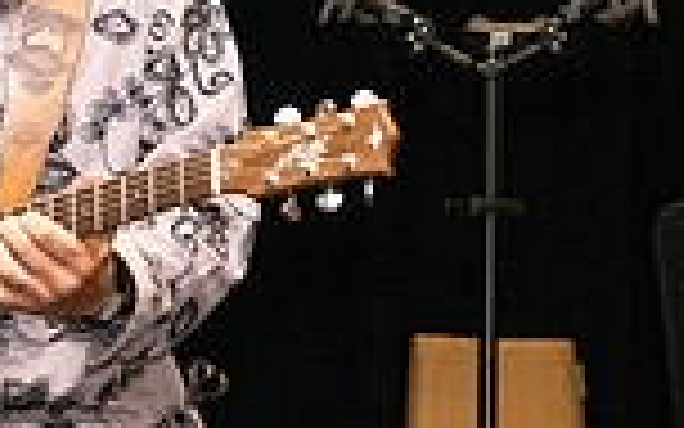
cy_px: 340
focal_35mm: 292
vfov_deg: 4.5
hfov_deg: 7.0
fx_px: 5443
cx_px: -590
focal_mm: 75
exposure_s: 1/200
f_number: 6.3
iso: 6400
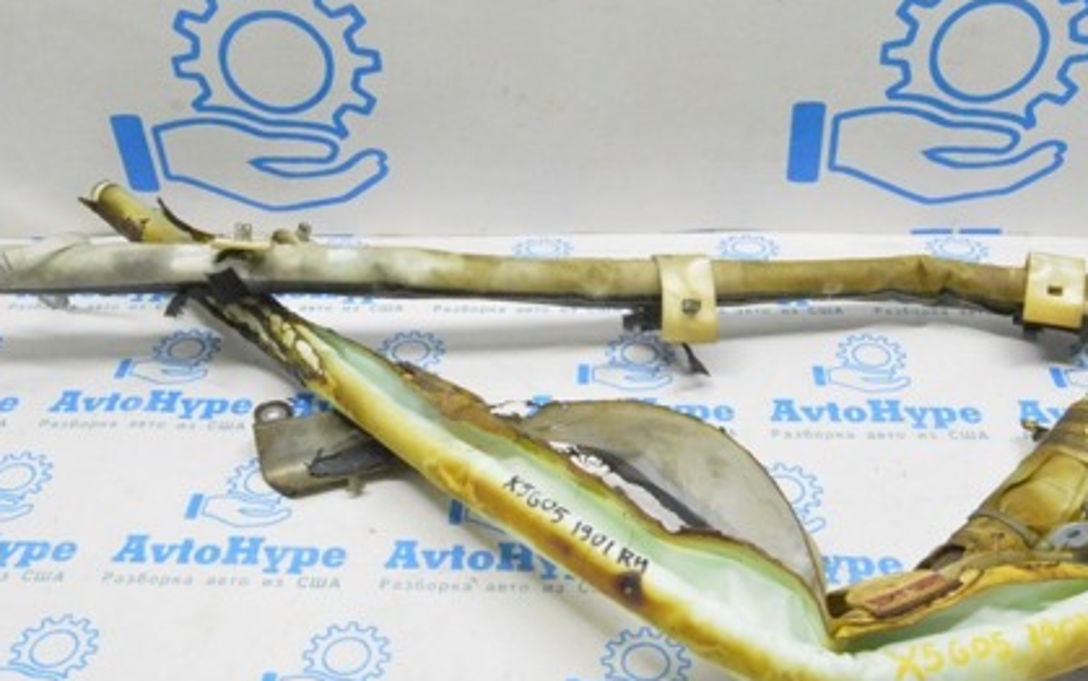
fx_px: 1246
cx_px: 553
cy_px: 305
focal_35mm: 42
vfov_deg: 30.5
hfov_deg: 47.2
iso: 6400
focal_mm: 18
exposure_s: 1/20
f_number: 20
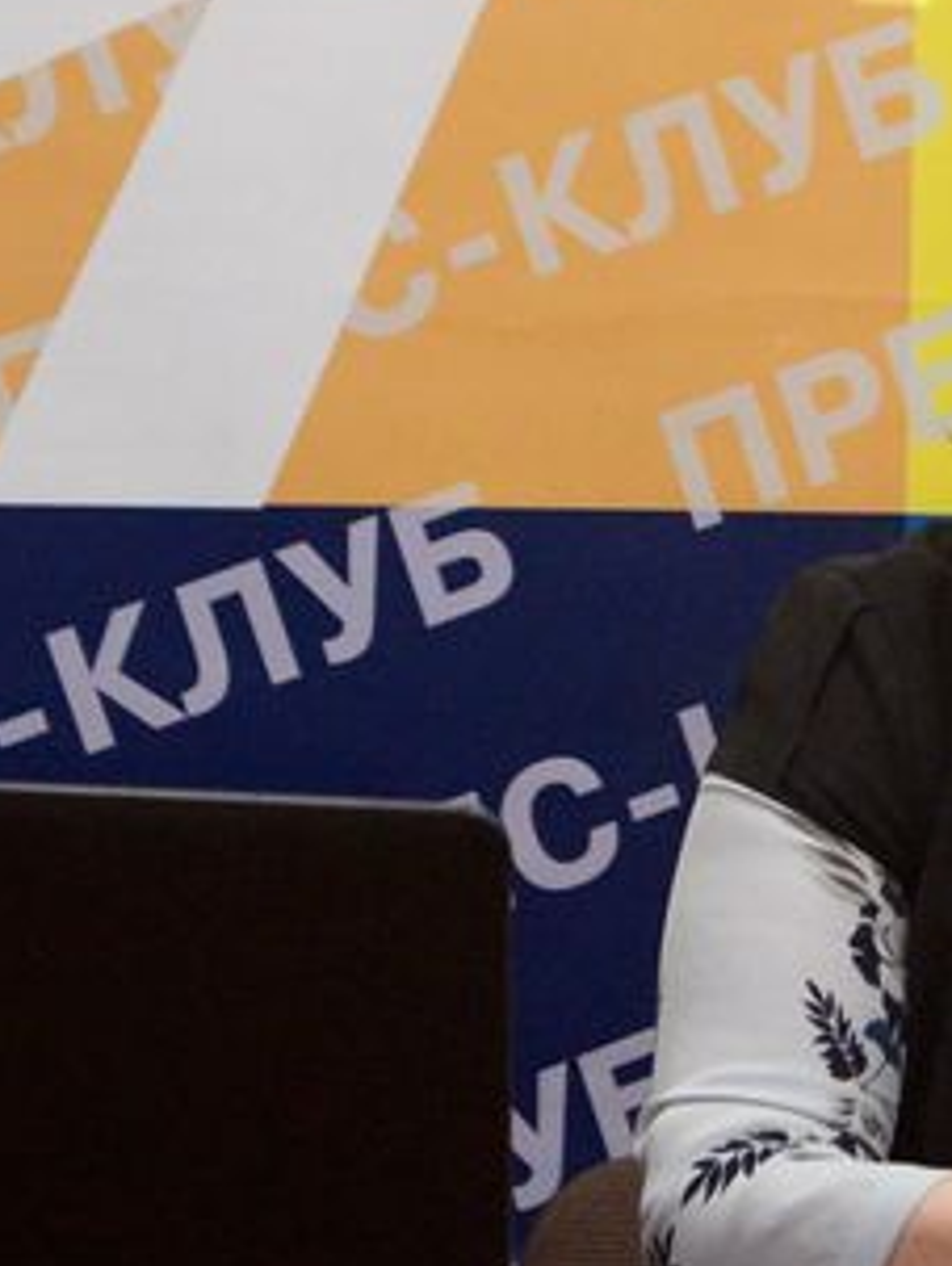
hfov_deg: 8.8
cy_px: 520
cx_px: 1053
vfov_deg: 11.8
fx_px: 6115
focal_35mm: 167
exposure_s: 1/60
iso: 3200
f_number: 5.6
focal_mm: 50
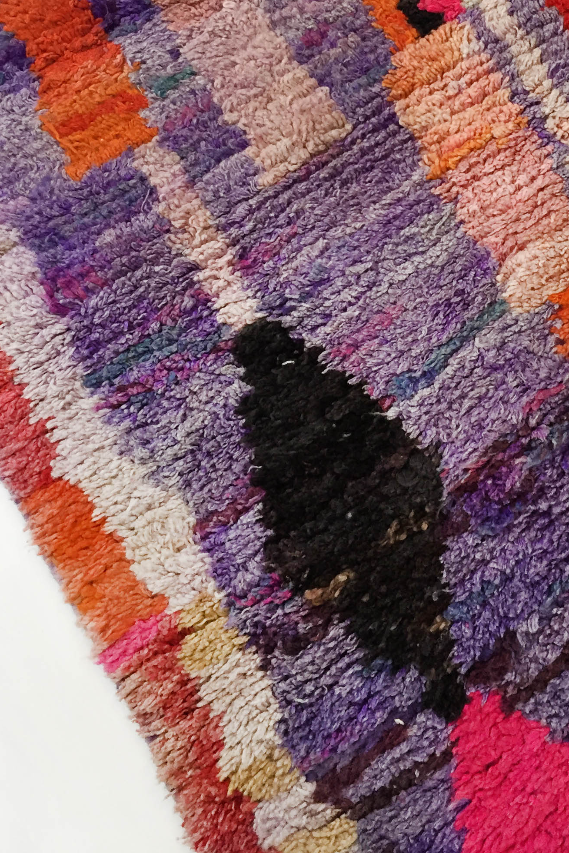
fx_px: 1161
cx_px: 401
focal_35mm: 49
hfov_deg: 27.3
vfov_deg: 38.9
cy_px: 180
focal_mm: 4.15
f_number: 2.2
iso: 80
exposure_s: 1/33
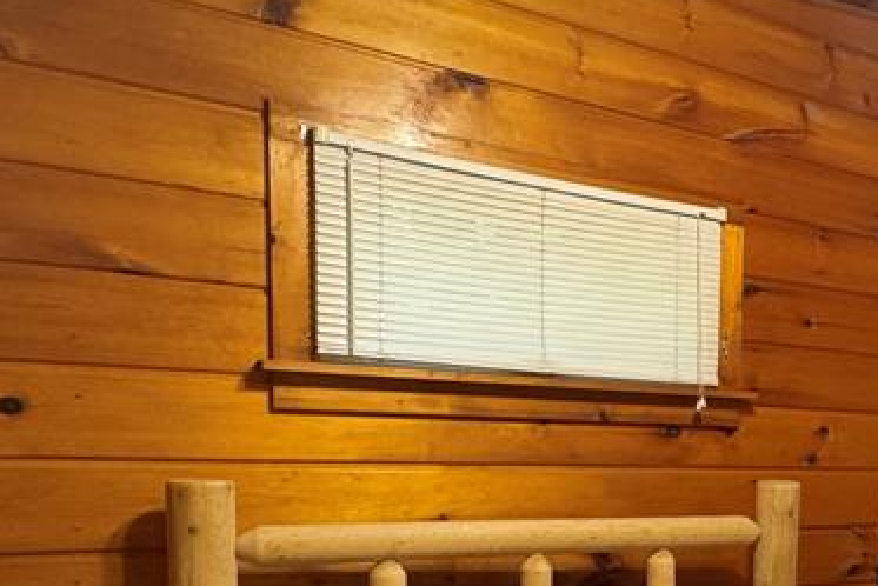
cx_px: 866
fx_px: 976
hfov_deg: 42.3
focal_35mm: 40
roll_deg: -2.8
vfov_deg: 32.0
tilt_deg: -5.7
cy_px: 518
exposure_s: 1/60
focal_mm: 2.22
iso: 400
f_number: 2.2
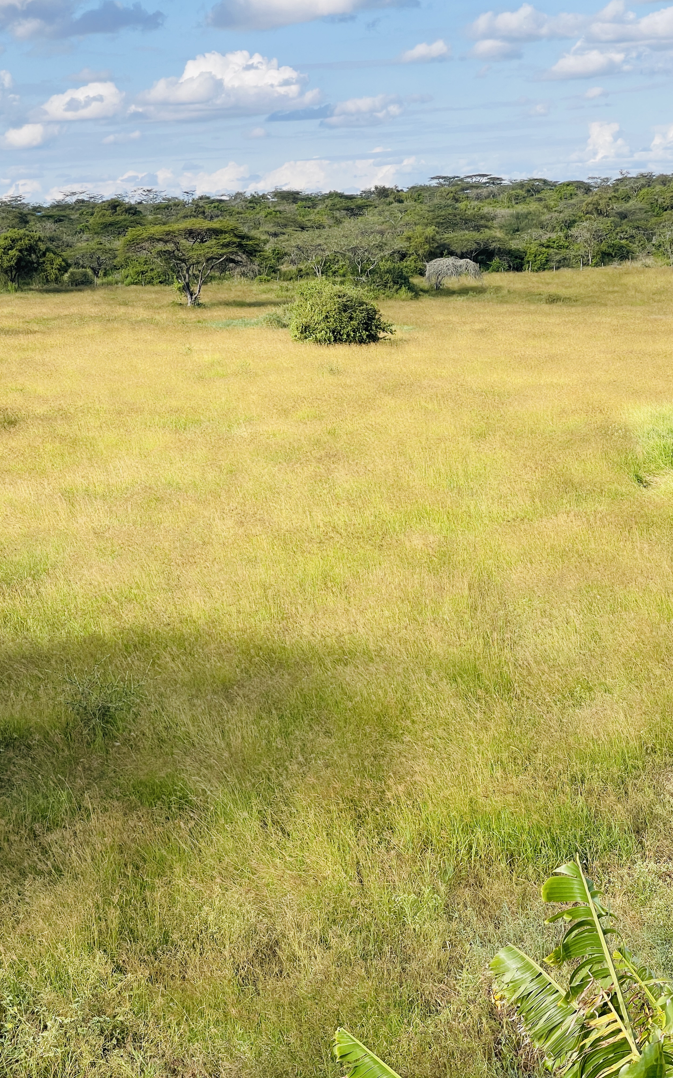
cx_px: 294
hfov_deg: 19.1
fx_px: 1996
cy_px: 540
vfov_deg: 30.2
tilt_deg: -8.5
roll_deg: +2.9
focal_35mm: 68
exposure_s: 1/847
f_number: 2.2
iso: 20
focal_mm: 7.5
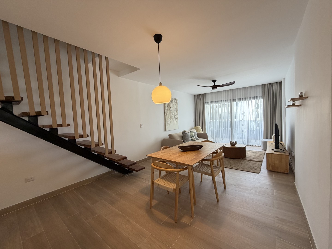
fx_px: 134
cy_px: 124
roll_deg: +2.5
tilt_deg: -1.8
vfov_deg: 85.7
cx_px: 166
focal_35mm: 14
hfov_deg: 102.1
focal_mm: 2.22
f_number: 2.2
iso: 125
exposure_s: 1/121
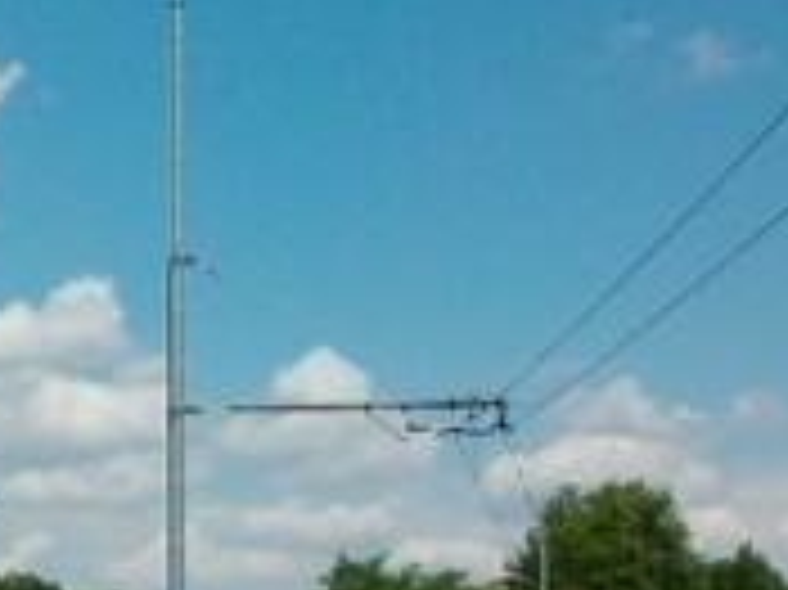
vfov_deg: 13.4
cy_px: 495
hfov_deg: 17.3
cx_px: -86
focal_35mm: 110
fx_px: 2502
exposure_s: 1/592
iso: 80
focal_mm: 5.7
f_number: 5.5
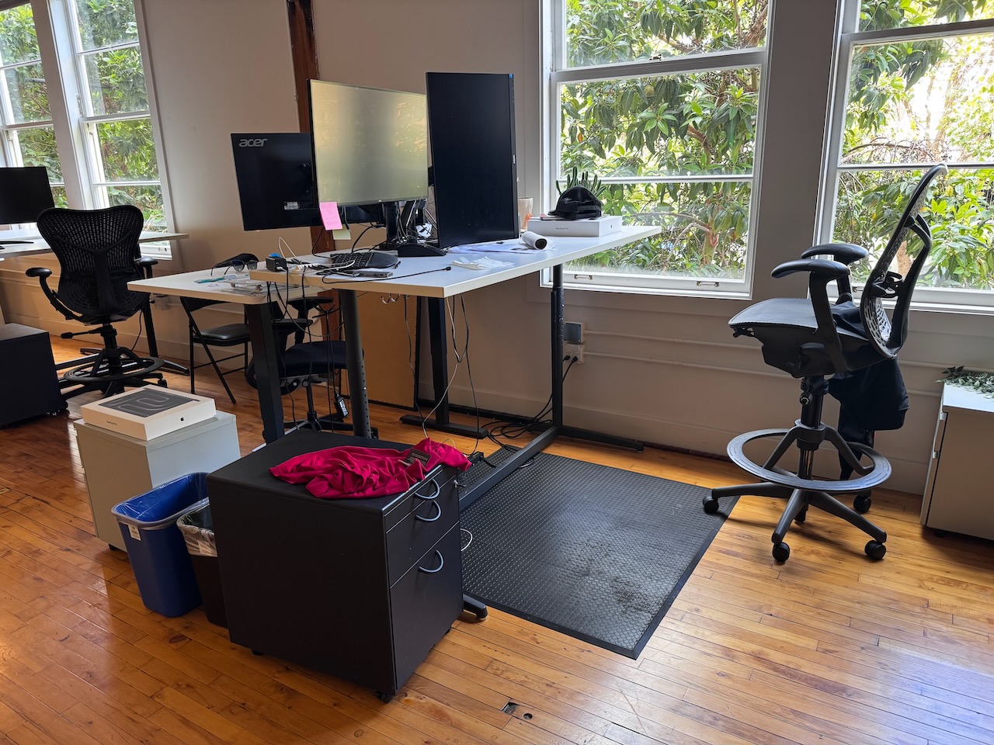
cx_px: 497
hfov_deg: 71.6
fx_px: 689
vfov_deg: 56.8
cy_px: 372
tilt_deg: -16.0
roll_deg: +1.7
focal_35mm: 24
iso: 200
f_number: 1.78
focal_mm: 6.76
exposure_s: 1/121
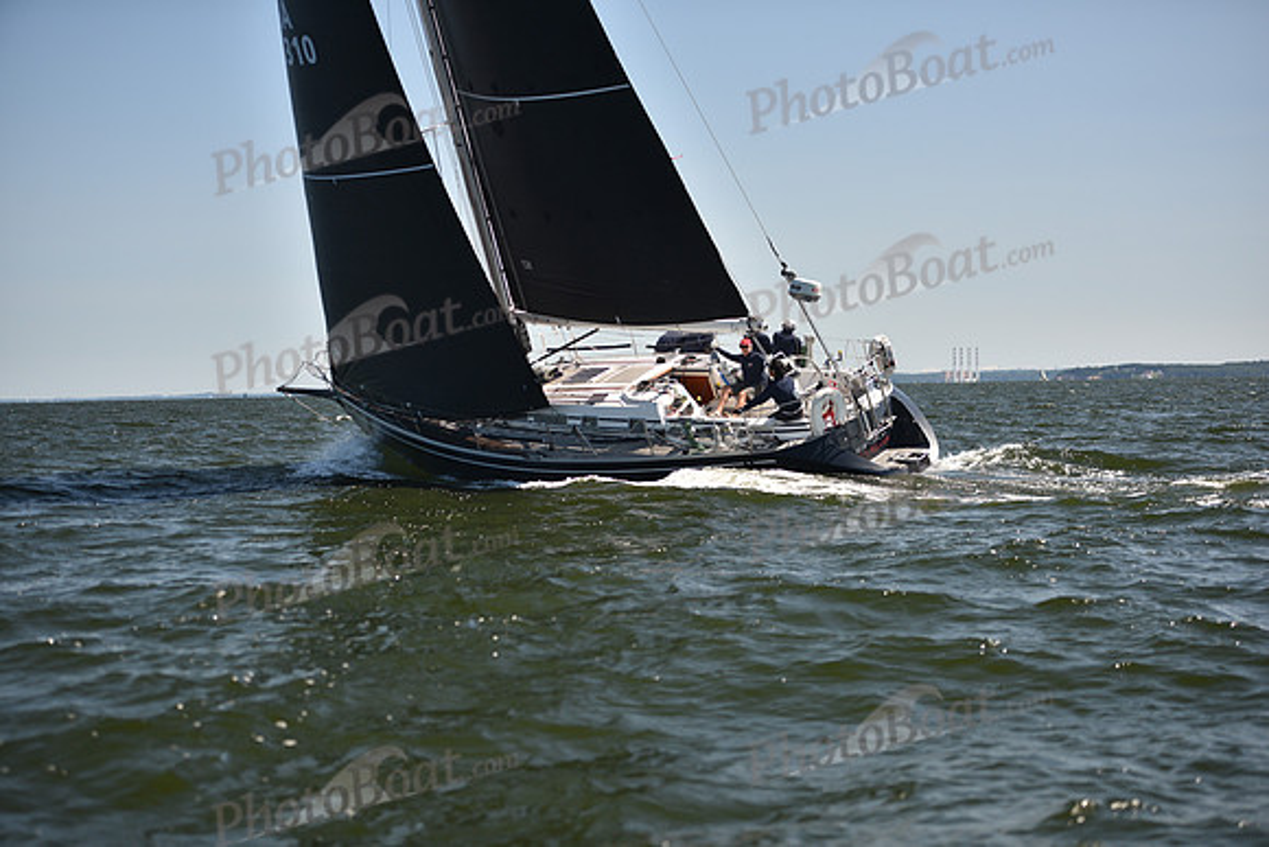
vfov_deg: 19.5
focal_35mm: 70
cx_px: 634
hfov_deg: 28.8
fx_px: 2468
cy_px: 424
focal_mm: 70
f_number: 2.8
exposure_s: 1/1600
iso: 250
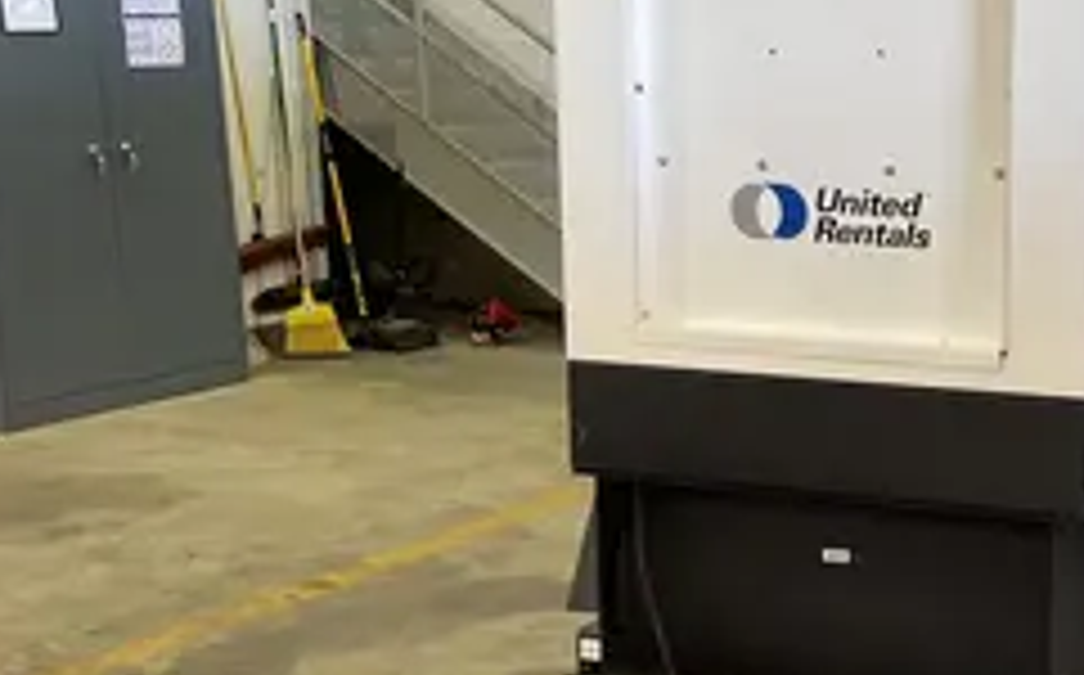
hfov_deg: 31.3
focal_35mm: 63
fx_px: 1859
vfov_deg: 20.4
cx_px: 931
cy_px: 488
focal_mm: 4.2
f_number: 1.6
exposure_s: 1/60
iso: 80
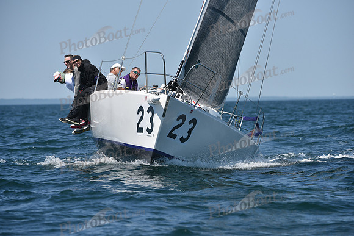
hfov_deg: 6.6
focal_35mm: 310
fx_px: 3049
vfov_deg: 4.4
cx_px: 177
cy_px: 118
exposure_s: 1/1600
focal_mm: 310
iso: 320
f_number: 7.1
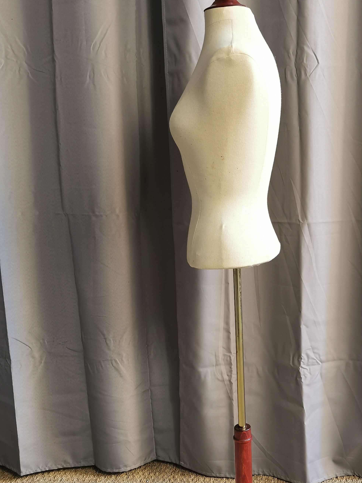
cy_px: 253
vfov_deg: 44.8
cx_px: 253
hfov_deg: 33.9
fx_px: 586
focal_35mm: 42
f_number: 1.8
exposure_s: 1/100
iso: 125
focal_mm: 5.58
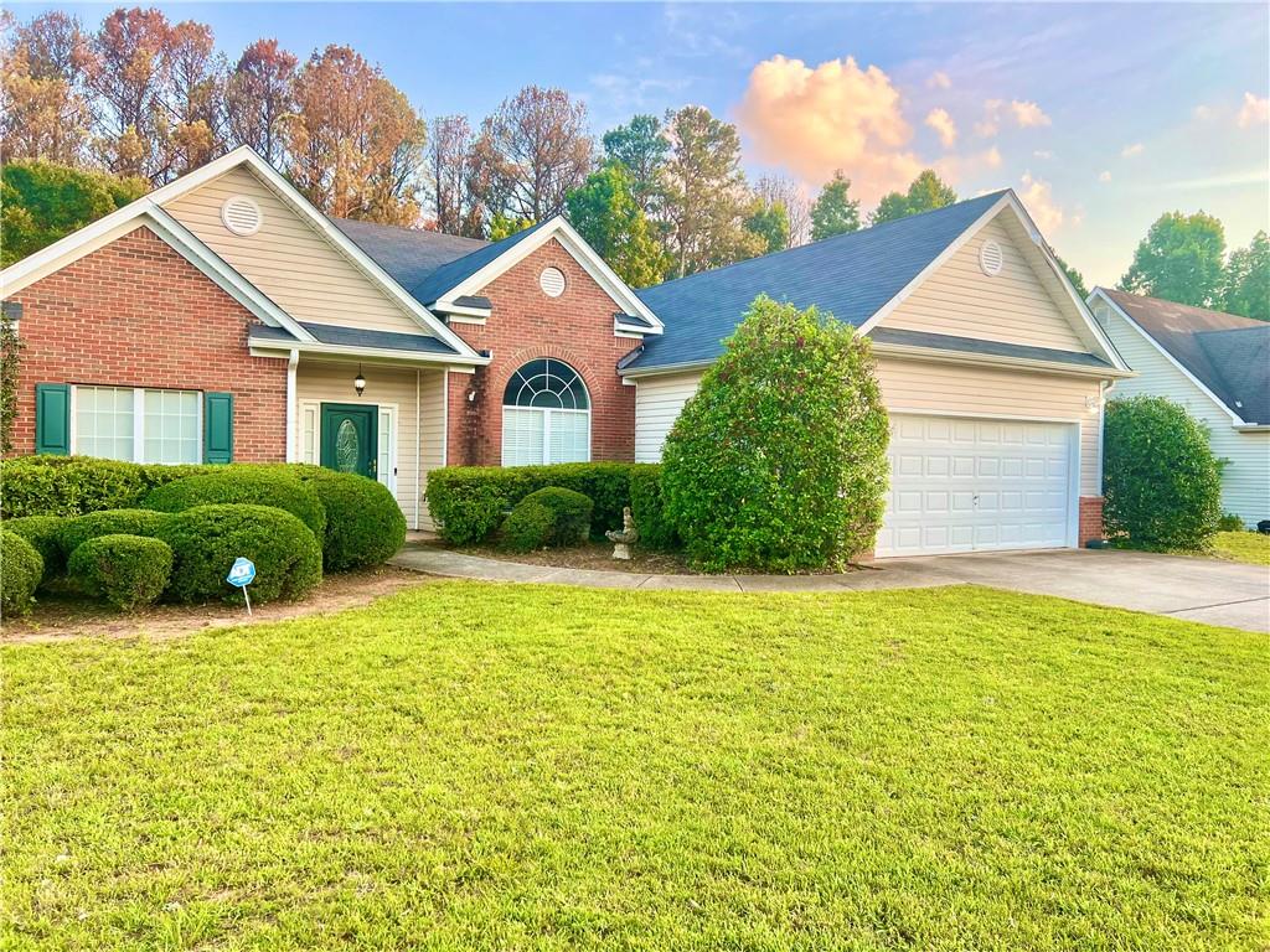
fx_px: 954
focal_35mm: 26
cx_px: 635
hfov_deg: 67.3
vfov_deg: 53.1
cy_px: 476
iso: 40
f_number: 1.5
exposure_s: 1/181
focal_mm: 5.7
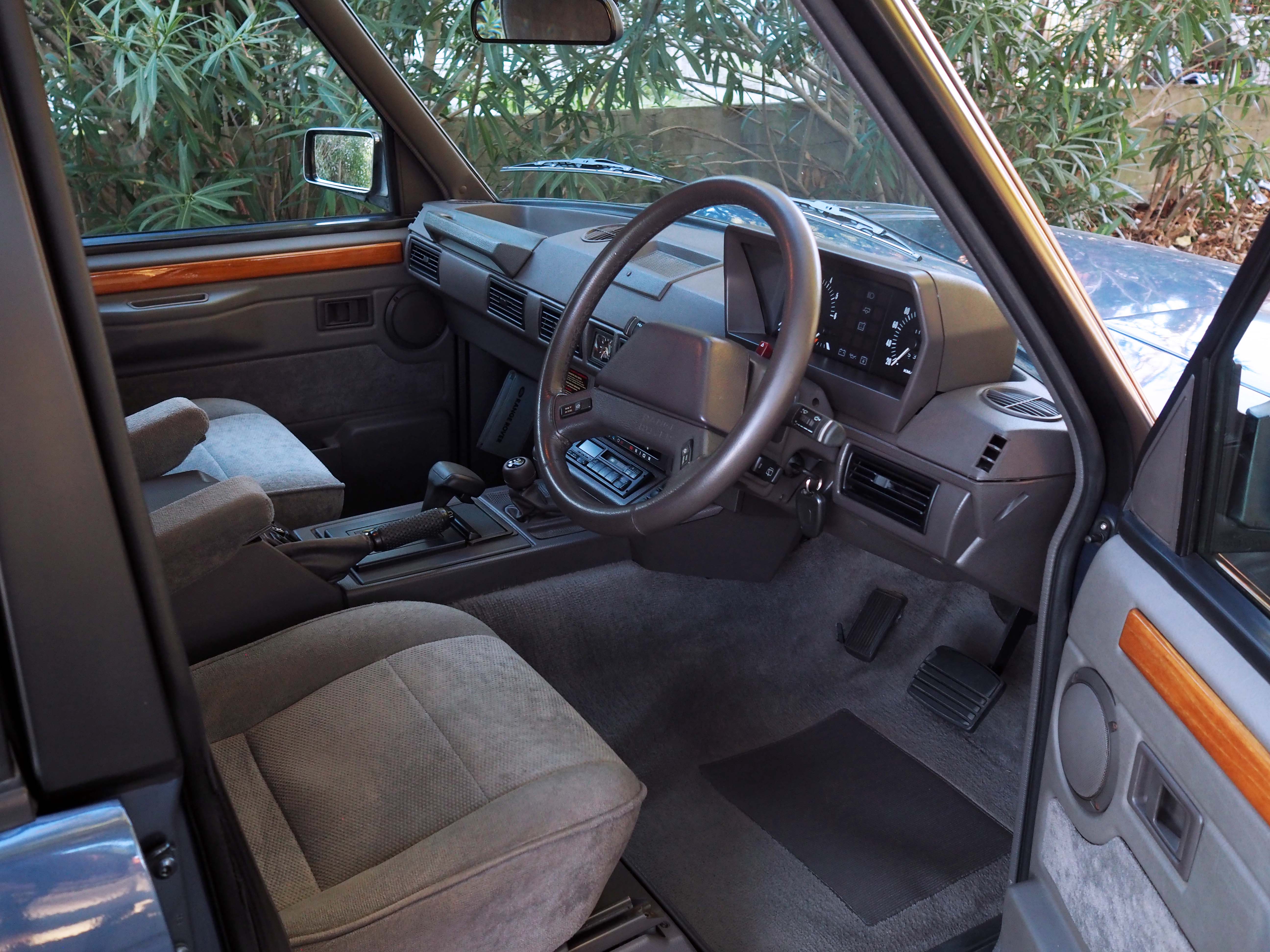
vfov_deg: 41.8
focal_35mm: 34
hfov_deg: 54.0
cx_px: 635
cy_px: 476
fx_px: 1247
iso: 800
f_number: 4
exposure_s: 1/50
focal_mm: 17
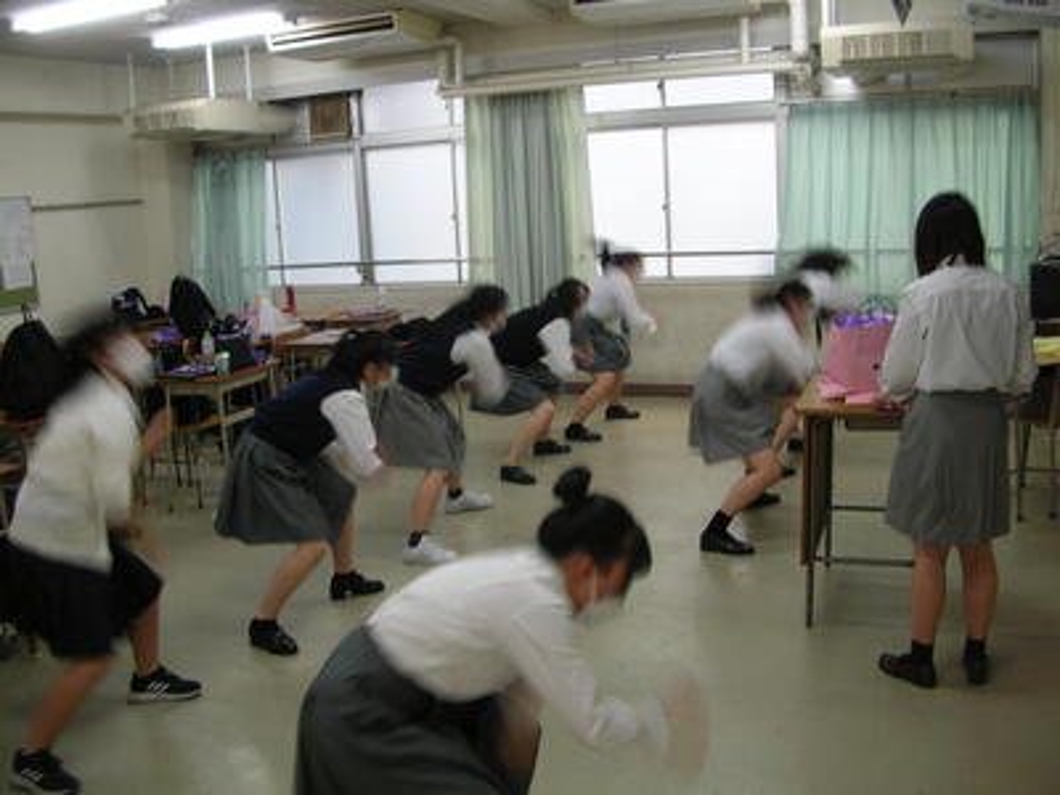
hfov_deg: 52.6
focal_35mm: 35
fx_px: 1072
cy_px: 398
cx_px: 530
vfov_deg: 40.7
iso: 50
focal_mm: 5.8
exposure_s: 1/14.6
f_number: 2.8
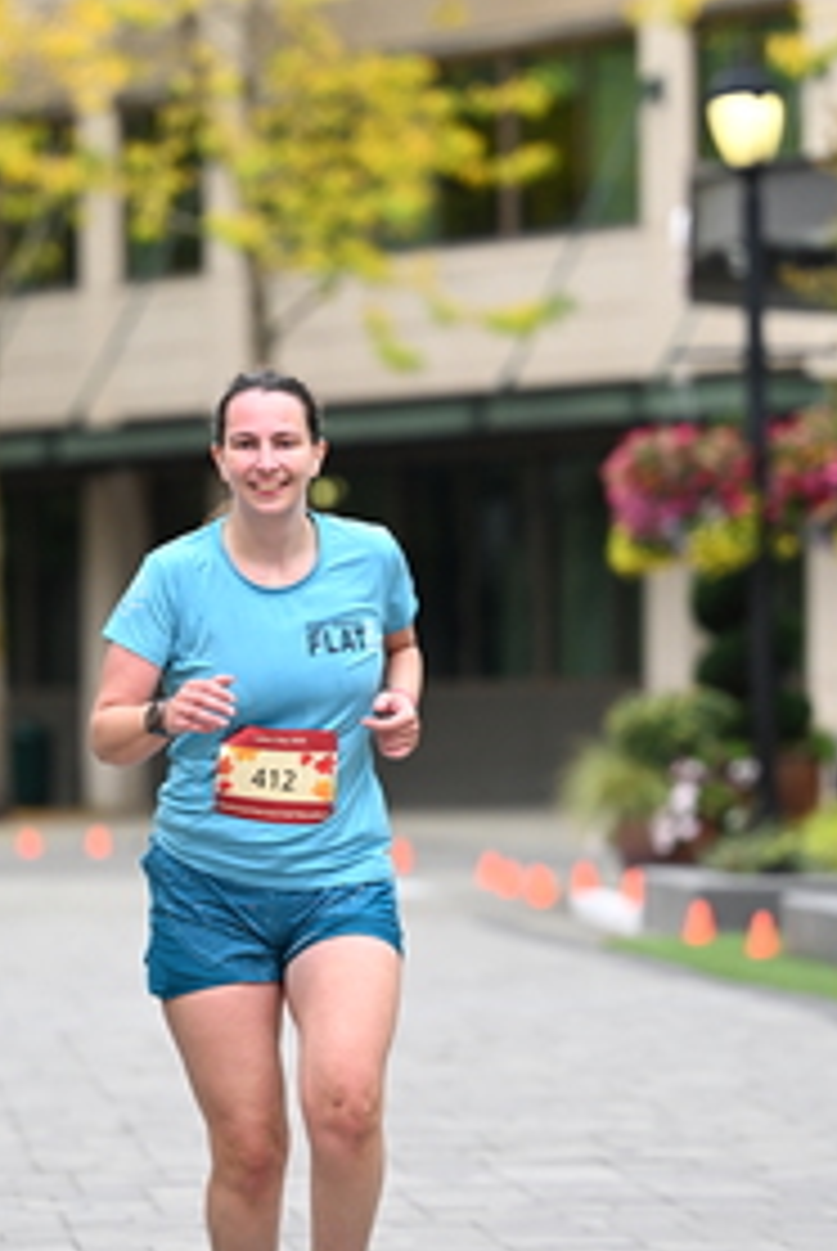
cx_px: 335
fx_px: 9288
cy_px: 536
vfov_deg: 7.7
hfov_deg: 5.2
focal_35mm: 267
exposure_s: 1/1600
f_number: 2.8
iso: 640
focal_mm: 135
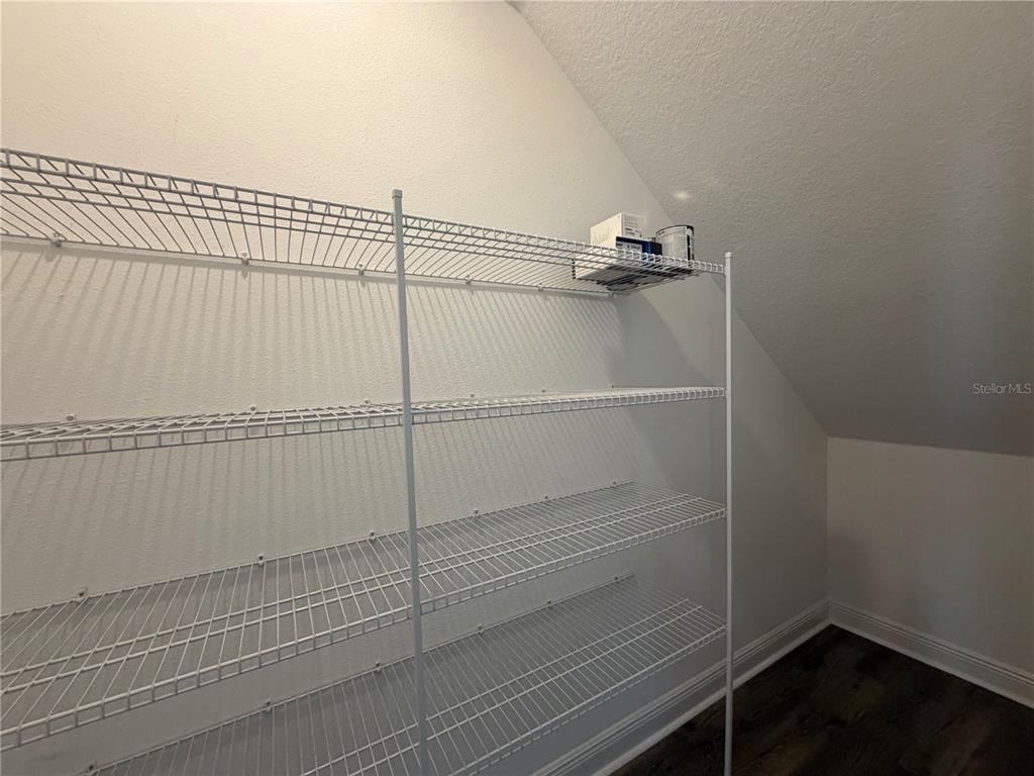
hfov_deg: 102.1
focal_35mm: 14
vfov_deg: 85.7
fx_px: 418
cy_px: 388
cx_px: 517
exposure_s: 1/120
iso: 250
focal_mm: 2.22
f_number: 2.2
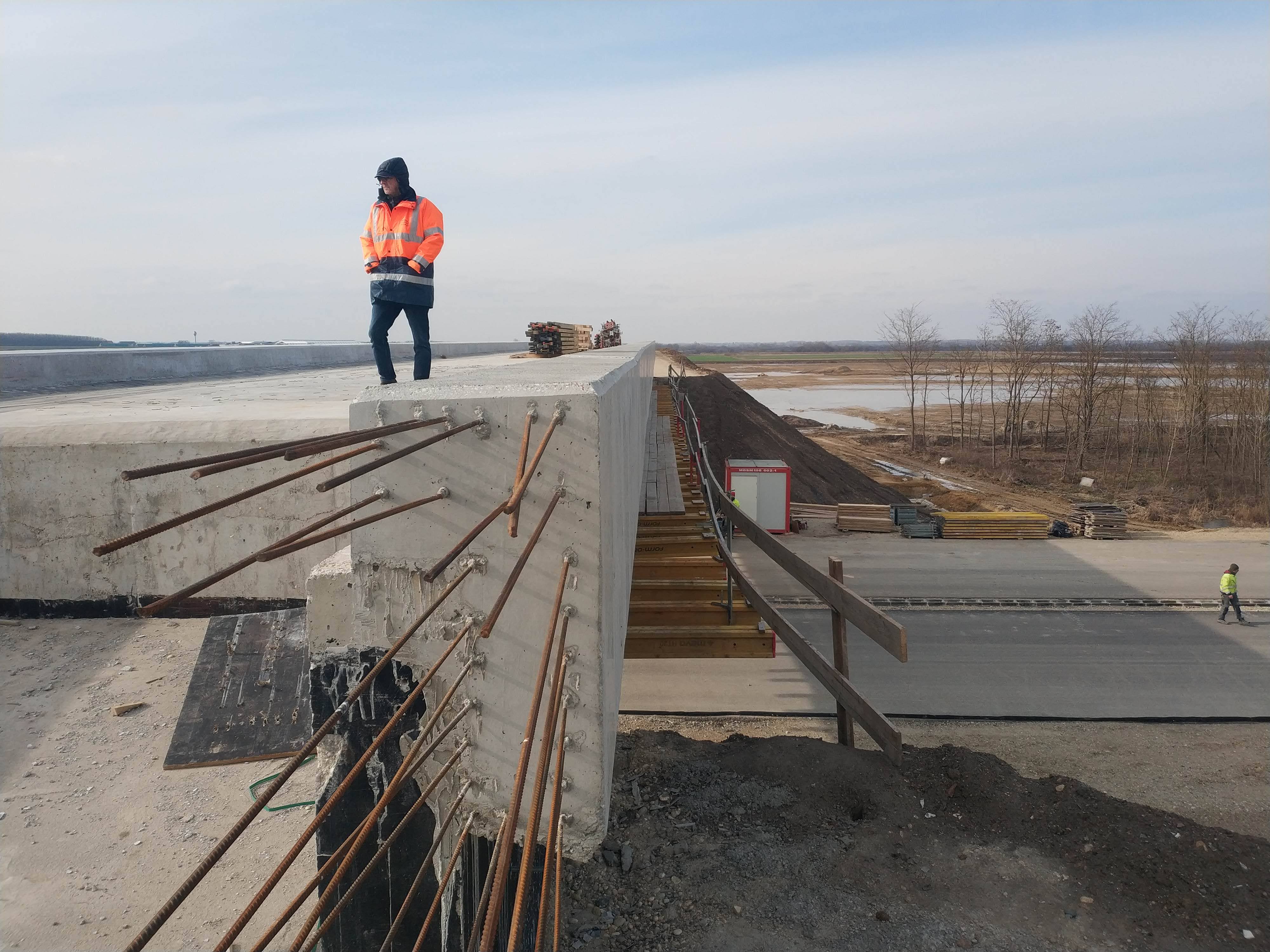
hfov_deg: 56.8
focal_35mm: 32
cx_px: 635
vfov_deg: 44.2
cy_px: 476
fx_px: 1174
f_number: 2
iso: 100
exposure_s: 1/1138
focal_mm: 4.5
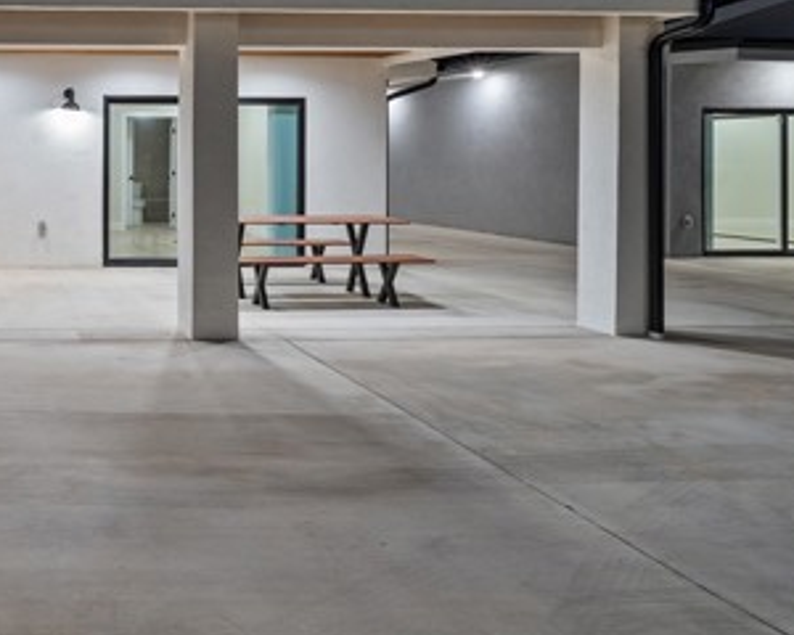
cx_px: -13
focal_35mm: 28
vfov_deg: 49.5
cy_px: 160
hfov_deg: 49.7
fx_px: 658
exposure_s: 3.2
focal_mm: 14
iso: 160
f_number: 11
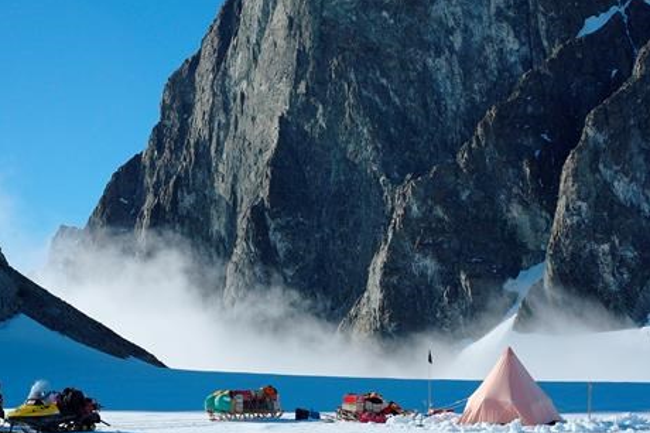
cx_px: 300
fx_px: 1173
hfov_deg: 31.0
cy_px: 207
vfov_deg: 20.9
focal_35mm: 65
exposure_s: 1/500
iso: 100
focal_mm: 30
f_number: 7.1
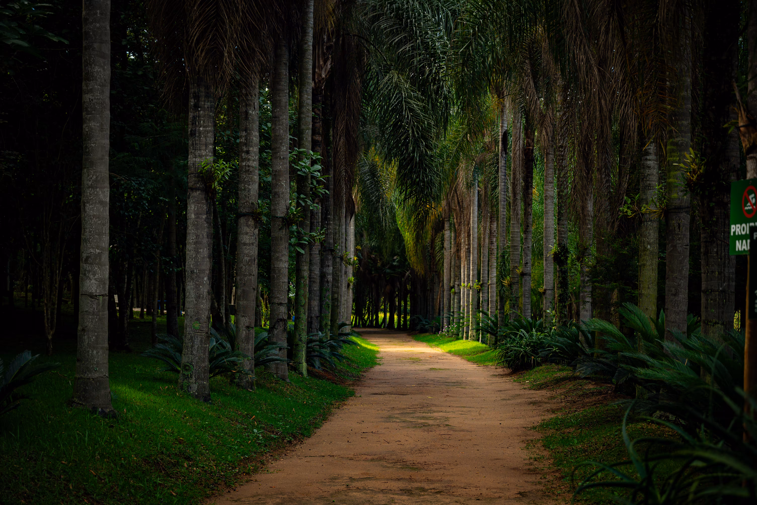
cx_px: 378
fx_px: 1157
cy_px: 252
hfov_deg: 36.2
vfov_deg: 24.6
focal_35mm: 55
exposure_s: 1/100
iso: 250
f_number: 4.5
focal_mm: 55
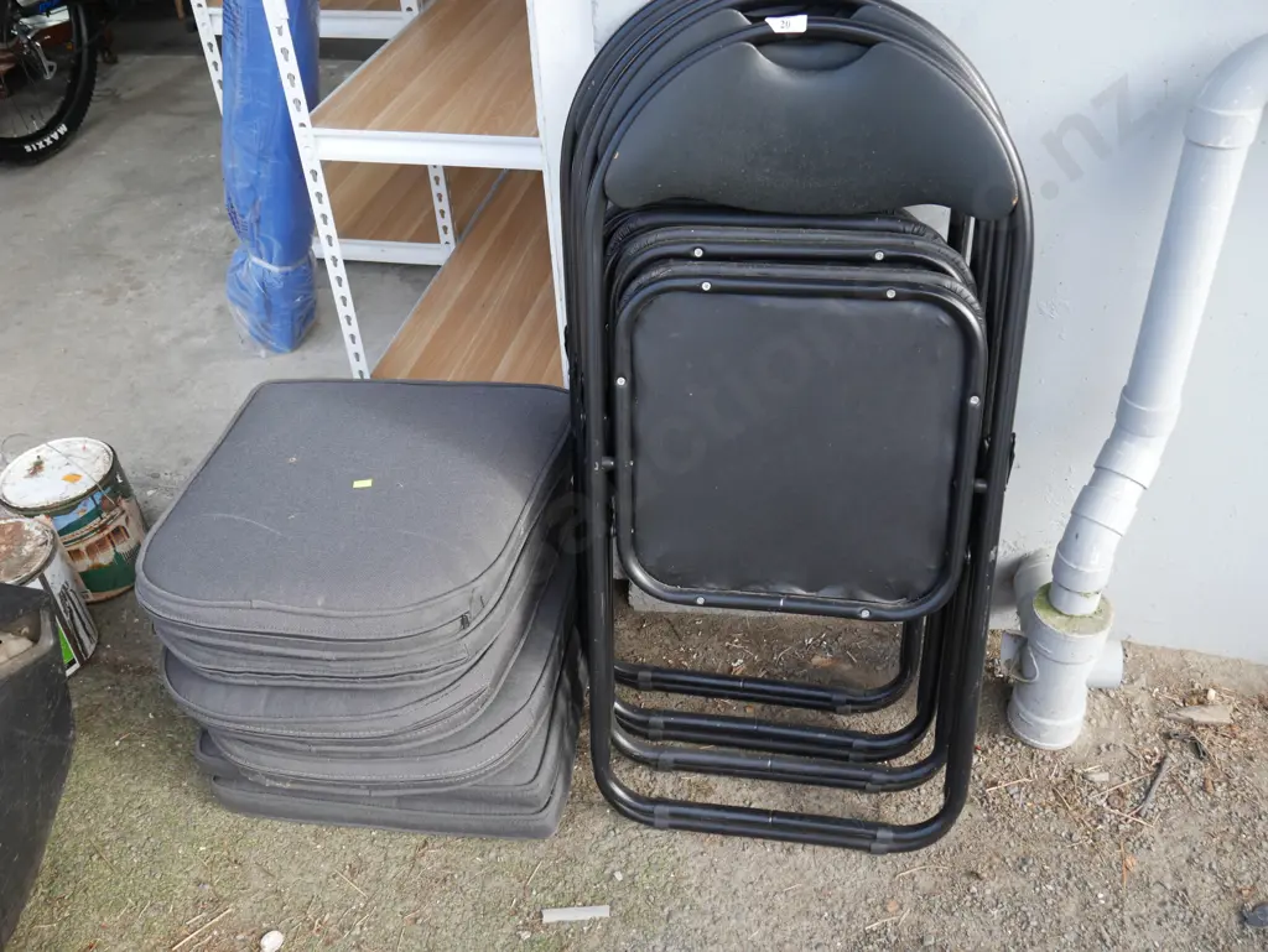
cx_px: 634
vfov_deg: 46.8
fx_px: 1099
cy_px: 476
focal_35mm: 30
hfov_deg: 59.9
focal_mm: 15
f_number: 4.5
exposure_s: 1/160
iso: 200
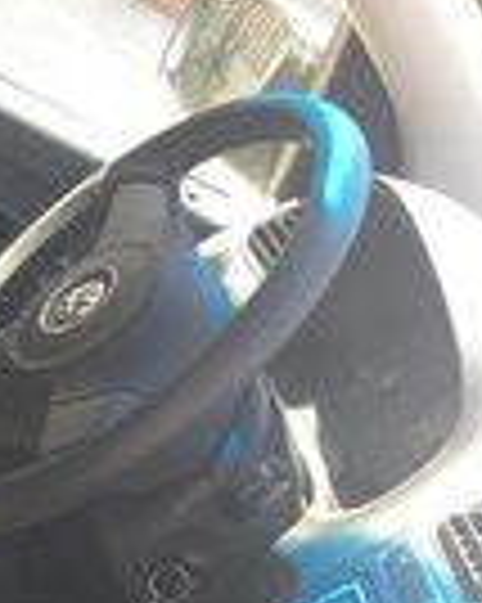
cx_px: -338
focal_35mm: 105
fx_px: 1874
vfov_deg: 16.4
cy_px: 954
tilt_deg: -36.5
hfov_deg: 13.4
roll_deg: -26.1
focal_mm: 4.15
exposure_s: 1/100
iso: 40
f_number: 2.2
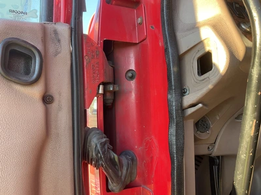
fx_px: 219
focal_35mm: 29
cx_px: 130
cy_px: 98
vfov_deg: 48.2
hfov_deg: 61.7
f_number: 1.8
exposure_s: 1/122
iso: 64
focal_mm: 3
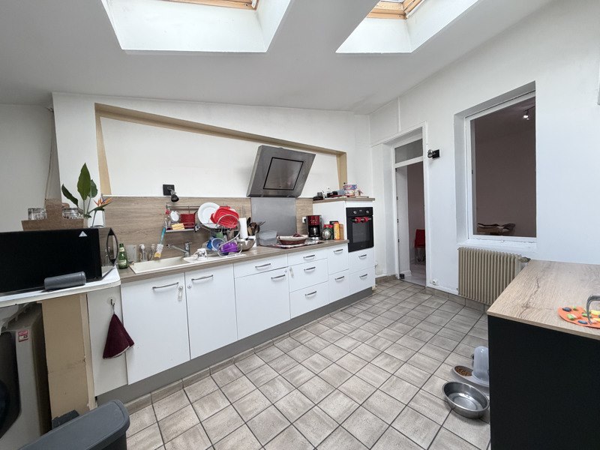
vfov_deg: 85.7
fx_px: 243
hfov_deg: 102.1
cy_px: 225
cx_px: 300
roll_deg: +2.8
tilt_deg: -2.3
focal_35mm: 14
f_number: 2.2
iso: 250
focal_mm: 2.22
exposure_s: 1/121
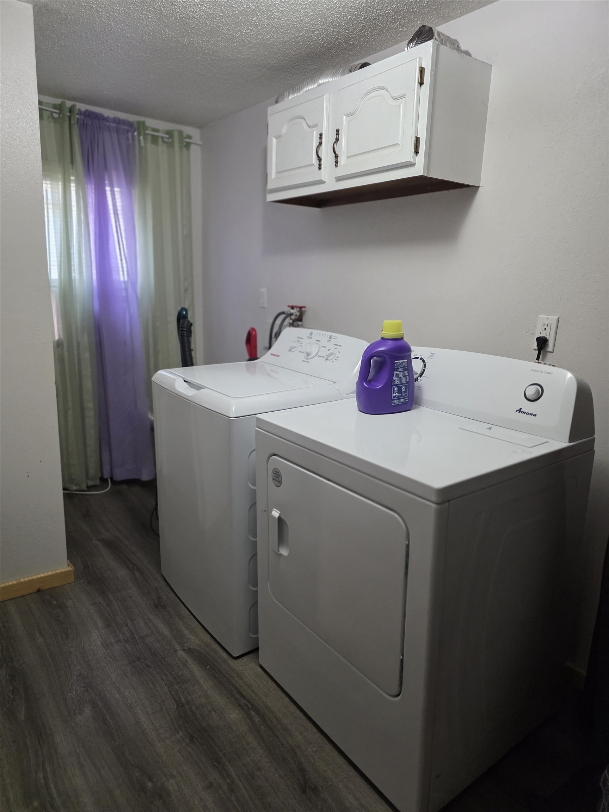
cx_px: 304
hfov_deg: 58.9
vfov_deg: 73.9
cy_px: 406
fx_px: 540
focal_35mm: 23
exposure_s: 1/120
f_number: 1.7
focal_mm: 6.3
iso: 640
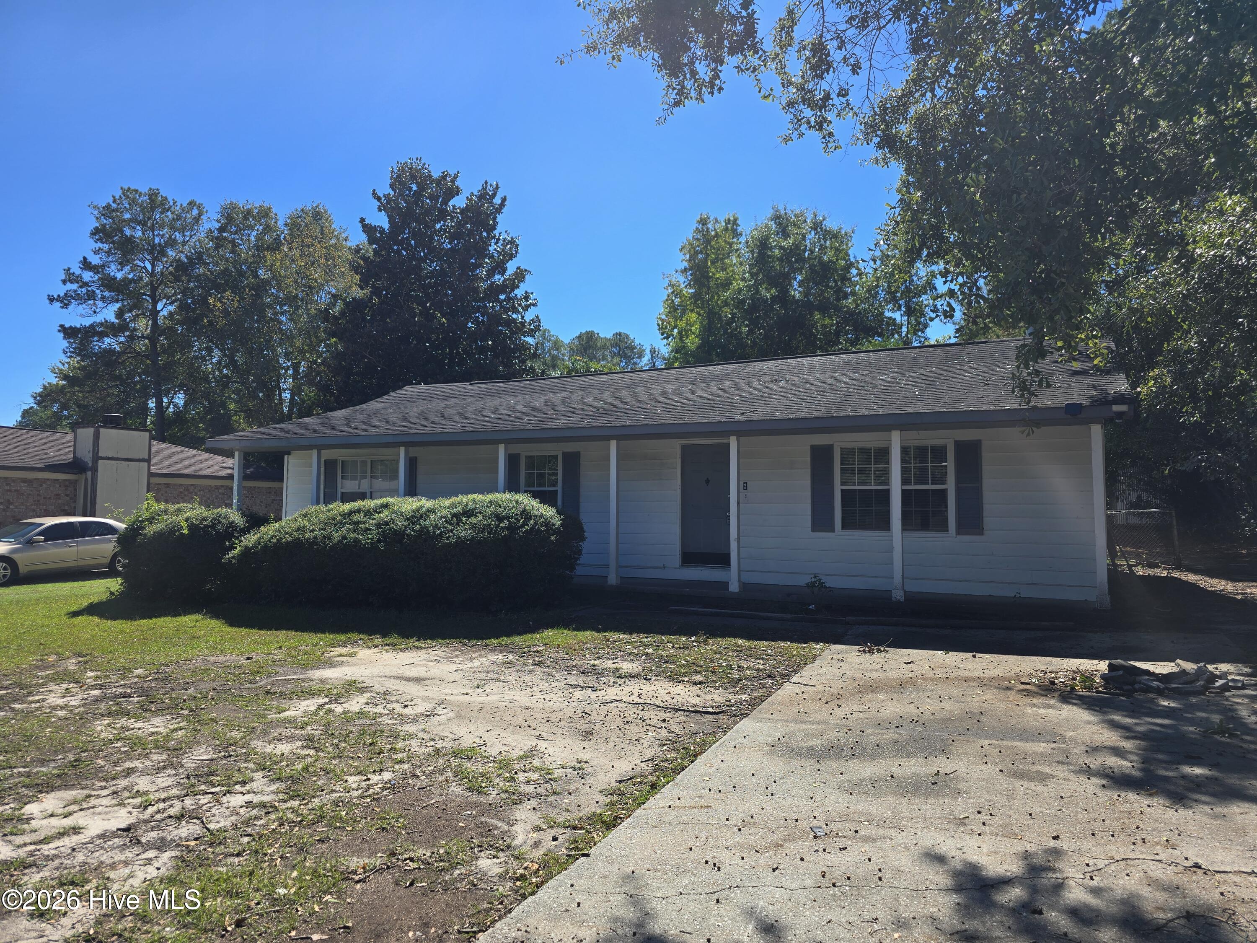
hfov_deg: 73.9
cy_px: 472
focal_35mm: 23
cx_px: 628
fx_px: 835
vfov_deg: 58.9
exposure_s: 1/633
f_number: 1.7
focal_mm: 6.3
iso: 12
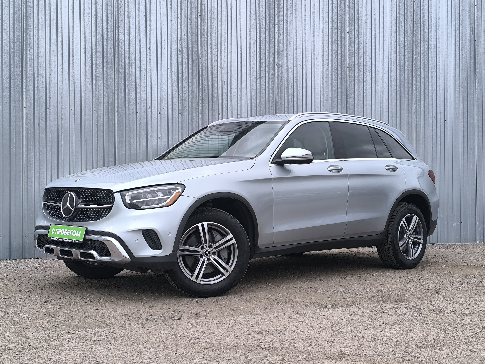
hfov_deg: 38.9
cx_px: 242
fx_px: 687
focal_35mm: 49
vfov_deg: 29.7
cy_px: 182
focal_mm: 6.14
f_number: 1.65
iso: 50
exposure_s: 1/376
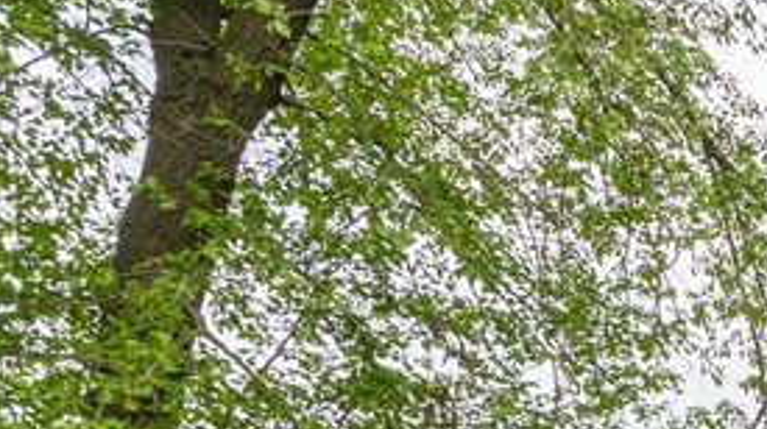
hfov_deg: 20.1
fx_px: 1178
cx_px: 1491
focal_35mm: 58
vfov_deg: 15.1
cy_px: 946
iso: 320
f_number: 9
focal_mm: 14
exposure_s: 1/320
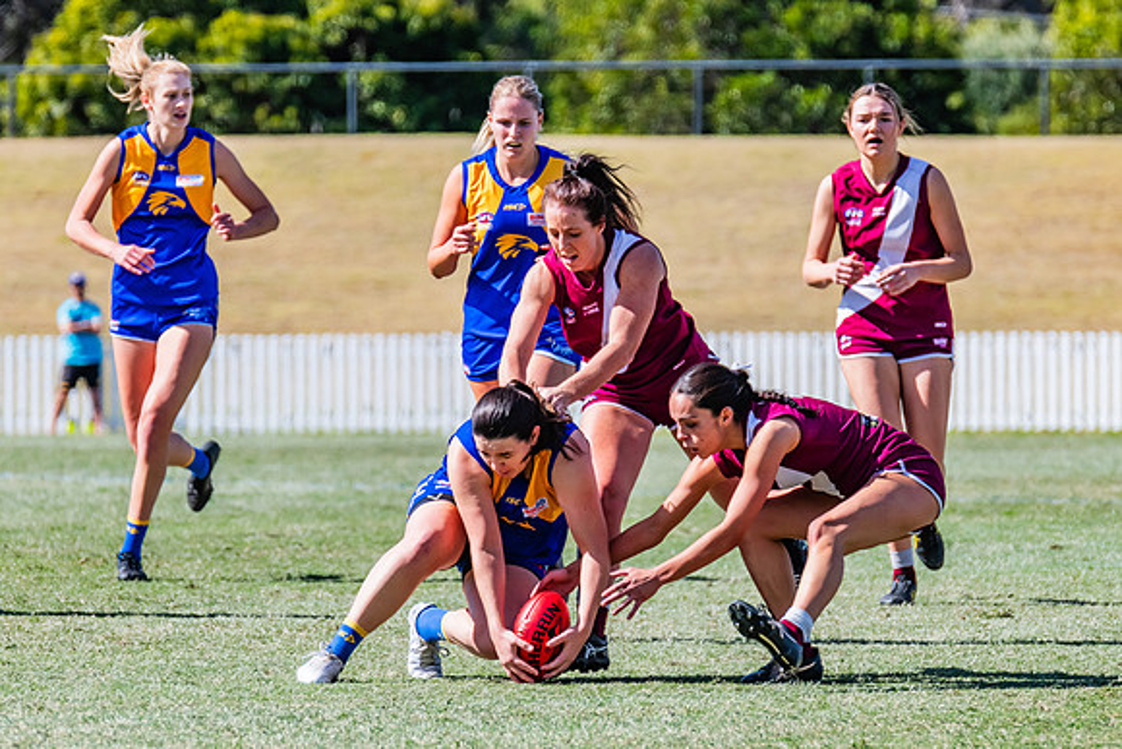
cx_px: 551
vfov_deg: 3.0
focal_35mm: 466
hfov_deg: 4.4
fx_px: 14532
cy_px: 416
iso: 800
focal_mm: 360
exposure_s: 1/1600
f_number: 9
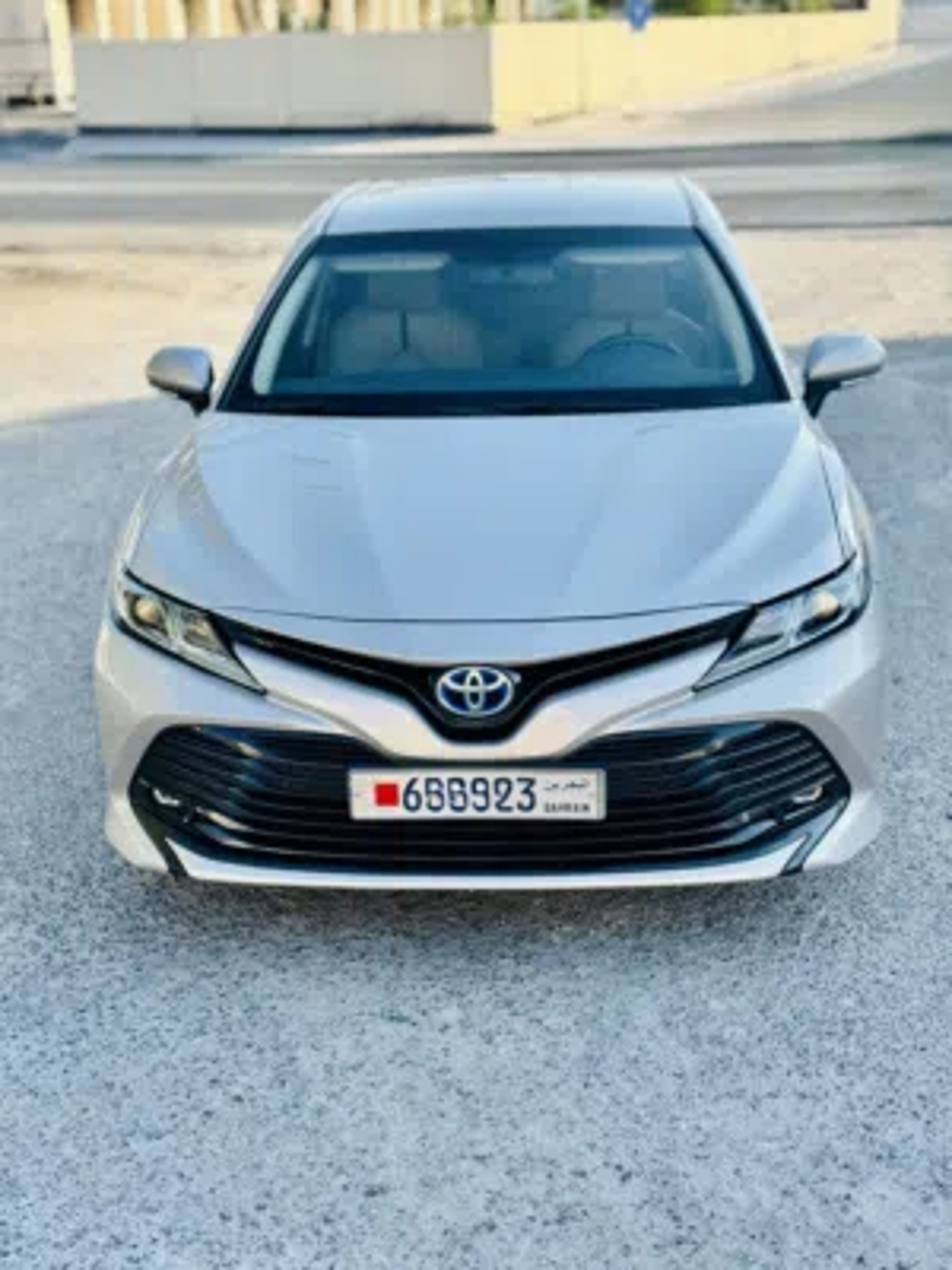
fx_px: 1760
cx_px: 476
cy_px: 635
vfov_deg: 39.7
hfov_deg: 30.3
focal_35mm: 48
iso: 64
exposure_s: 1/1597
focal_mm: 6.76
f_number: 1.78
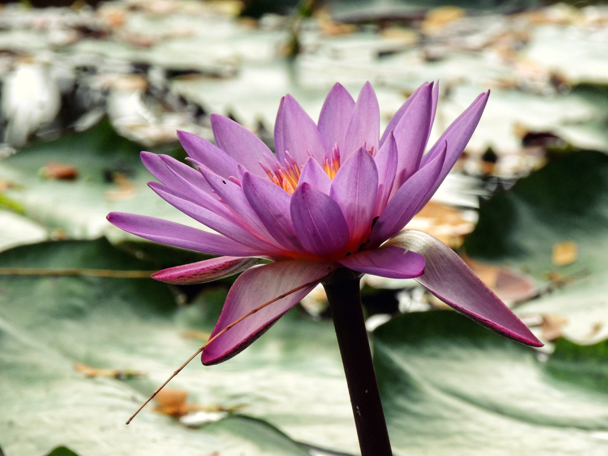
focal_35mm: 435
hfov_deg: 4.6
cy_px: 228
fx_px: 7640
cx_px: 304
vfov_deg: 3.4
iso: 400
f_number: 4.9
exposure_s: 1/200
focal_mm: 77.5
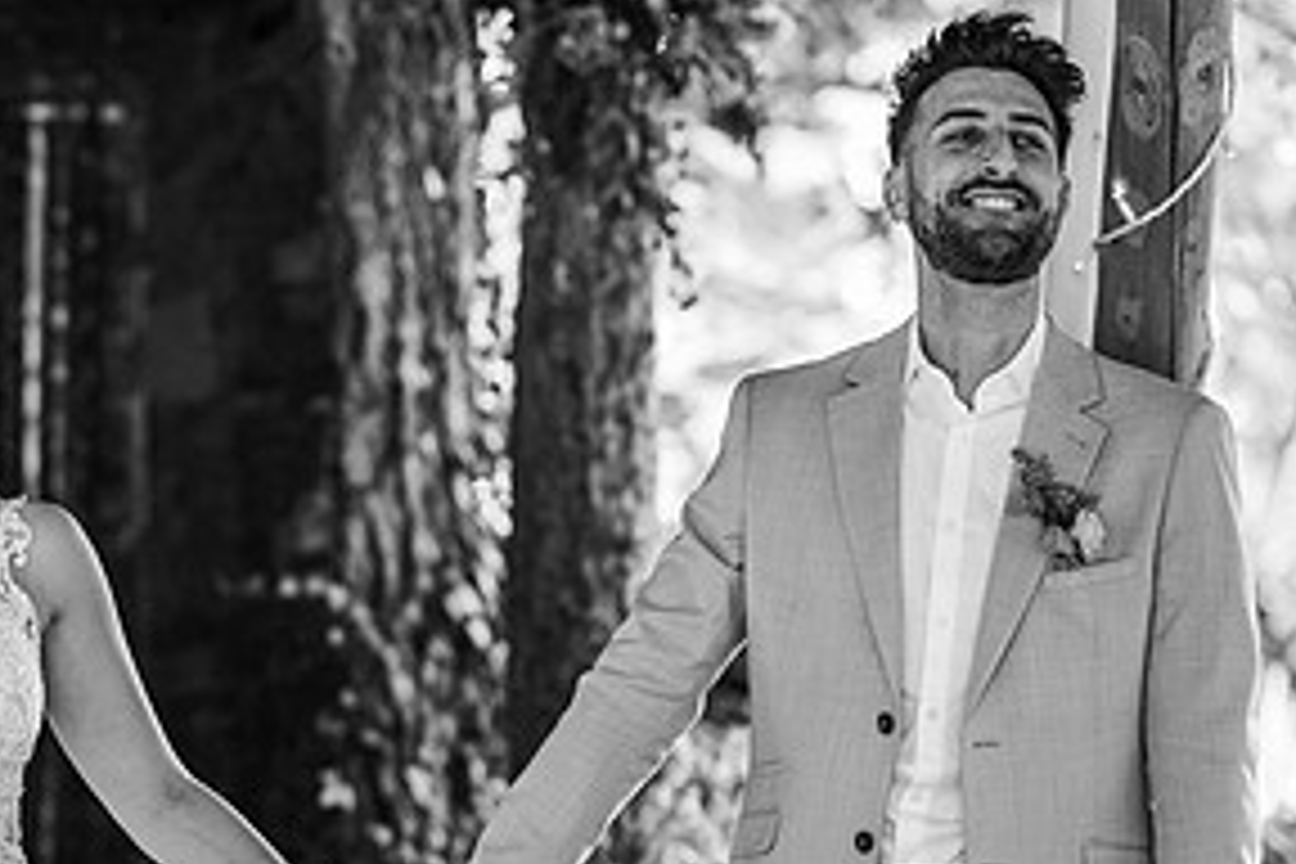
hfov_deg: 12.0
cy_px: 675
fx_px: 6156
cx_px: 202
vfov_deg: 8.0
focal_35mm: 171
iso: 1000
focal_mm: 85
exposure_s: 1/200
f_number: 2.2
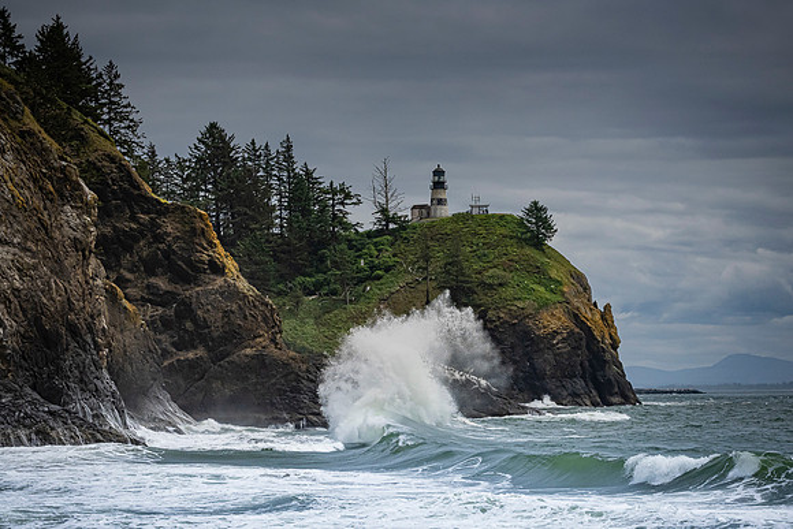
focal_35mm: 113
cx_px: 414
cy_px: 296
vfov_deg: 12.1
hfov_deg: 18.1
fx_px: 2494
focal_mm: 100
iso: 1250
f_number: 18
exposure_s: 1/2500
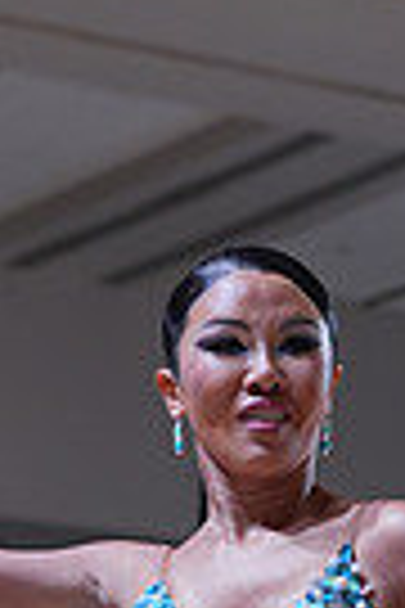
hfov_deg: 4.6
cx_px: 218
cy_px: 1103
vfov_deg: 6.7
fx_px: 5079
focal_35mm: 301
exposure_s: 1/400
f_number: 4
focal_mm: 70
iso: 400
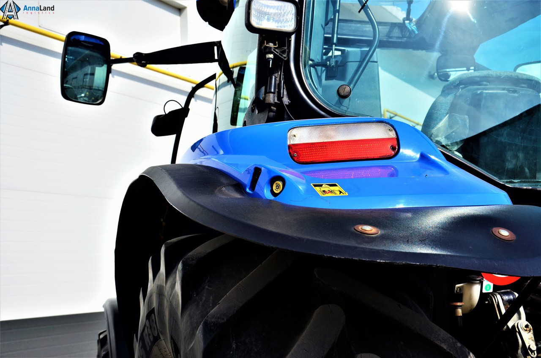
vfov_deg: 28.0
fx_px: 720
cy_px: 179
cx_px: 270
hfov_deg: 41.2
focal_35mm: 48
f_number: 6.3
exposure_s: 1/640
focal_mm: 32
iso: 125
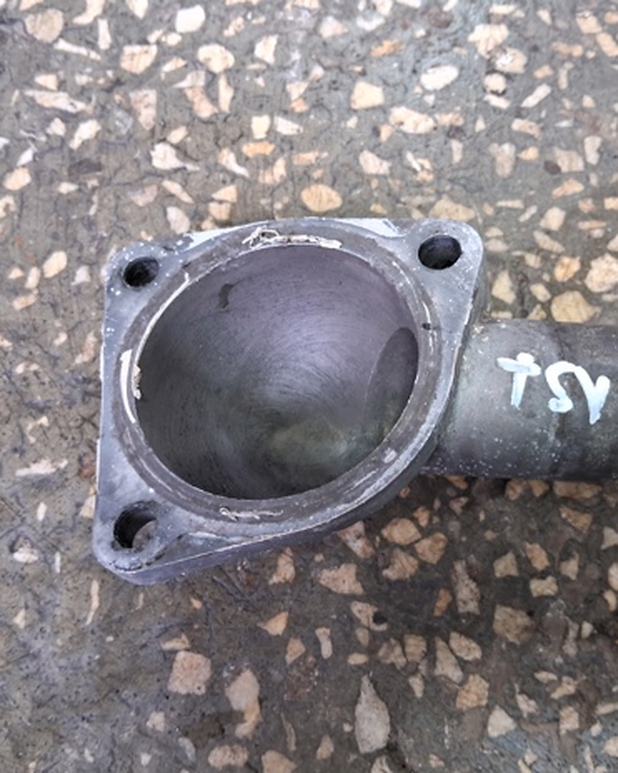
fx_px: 800
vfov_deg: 51.5
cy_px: 386
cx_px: 340
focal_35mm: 35
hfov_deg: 42.2
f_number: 1.8
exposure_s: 1/33
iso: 640
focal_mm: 3.98
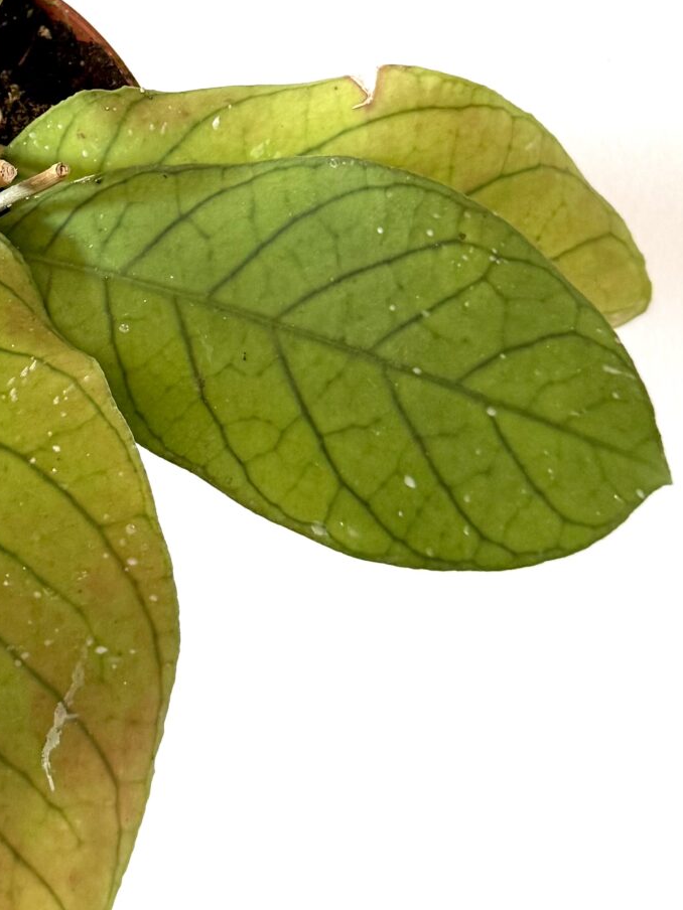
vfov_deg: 27.5
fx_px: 1789
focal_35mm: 68
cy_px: 89
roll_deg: +2.5
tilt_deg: -6.5
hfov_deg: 20.6
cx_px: -60
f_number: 1.78
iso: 200
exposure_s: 1/116
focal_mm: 6.76
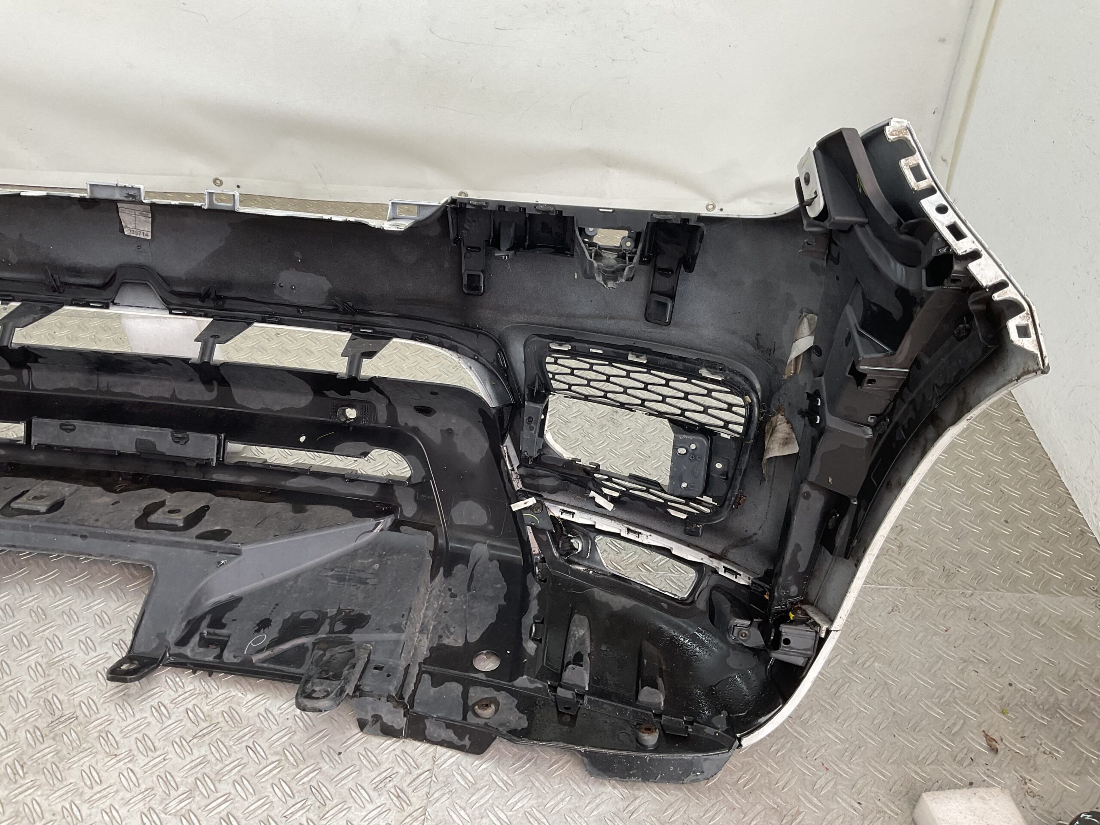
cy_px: 412
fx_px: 922
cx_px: 550
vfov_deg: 48.2
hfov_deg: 61.7
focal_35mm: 29
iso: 32
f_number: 1.8
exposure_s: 1/120
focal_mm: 3
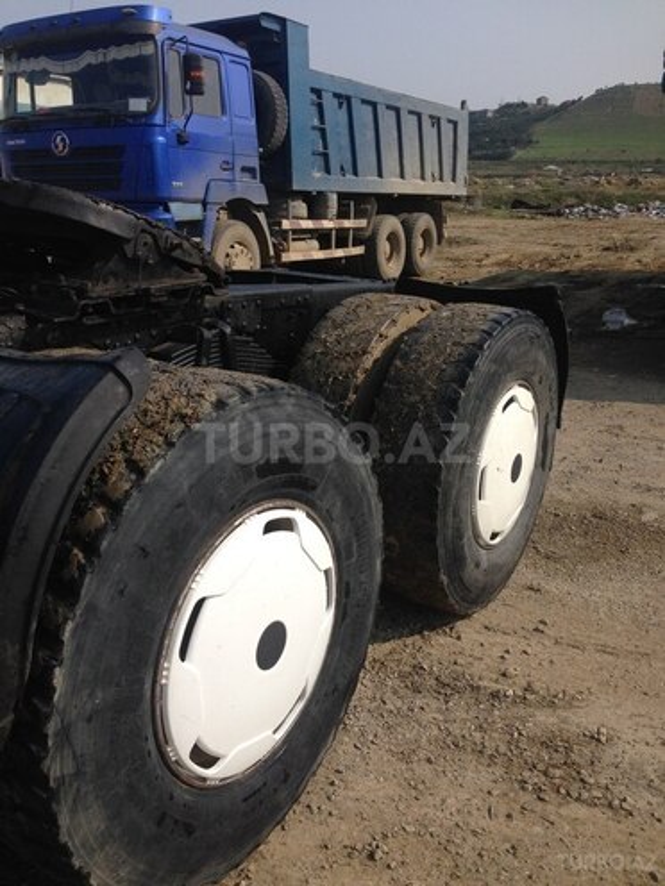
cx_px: 332
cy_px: 443
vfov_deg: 55.4
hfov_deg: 42.9
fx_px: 845
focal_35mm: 33
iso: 50
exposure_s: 1/2262
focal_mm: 4.12
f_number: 2.4
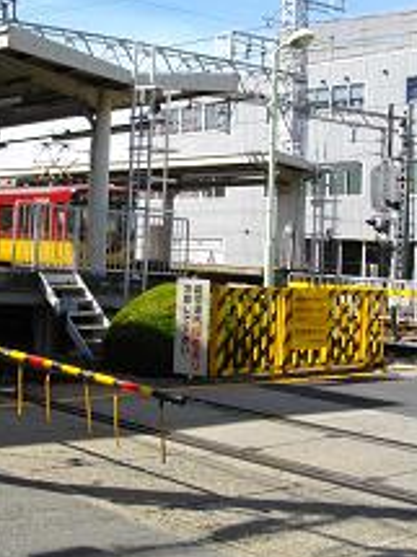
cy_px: 223
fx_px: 933
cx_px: 79
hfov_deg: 24.8
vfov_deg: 33.1
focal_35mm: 58
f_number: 5.5
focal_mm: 5.7
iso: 100
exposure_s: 1/320
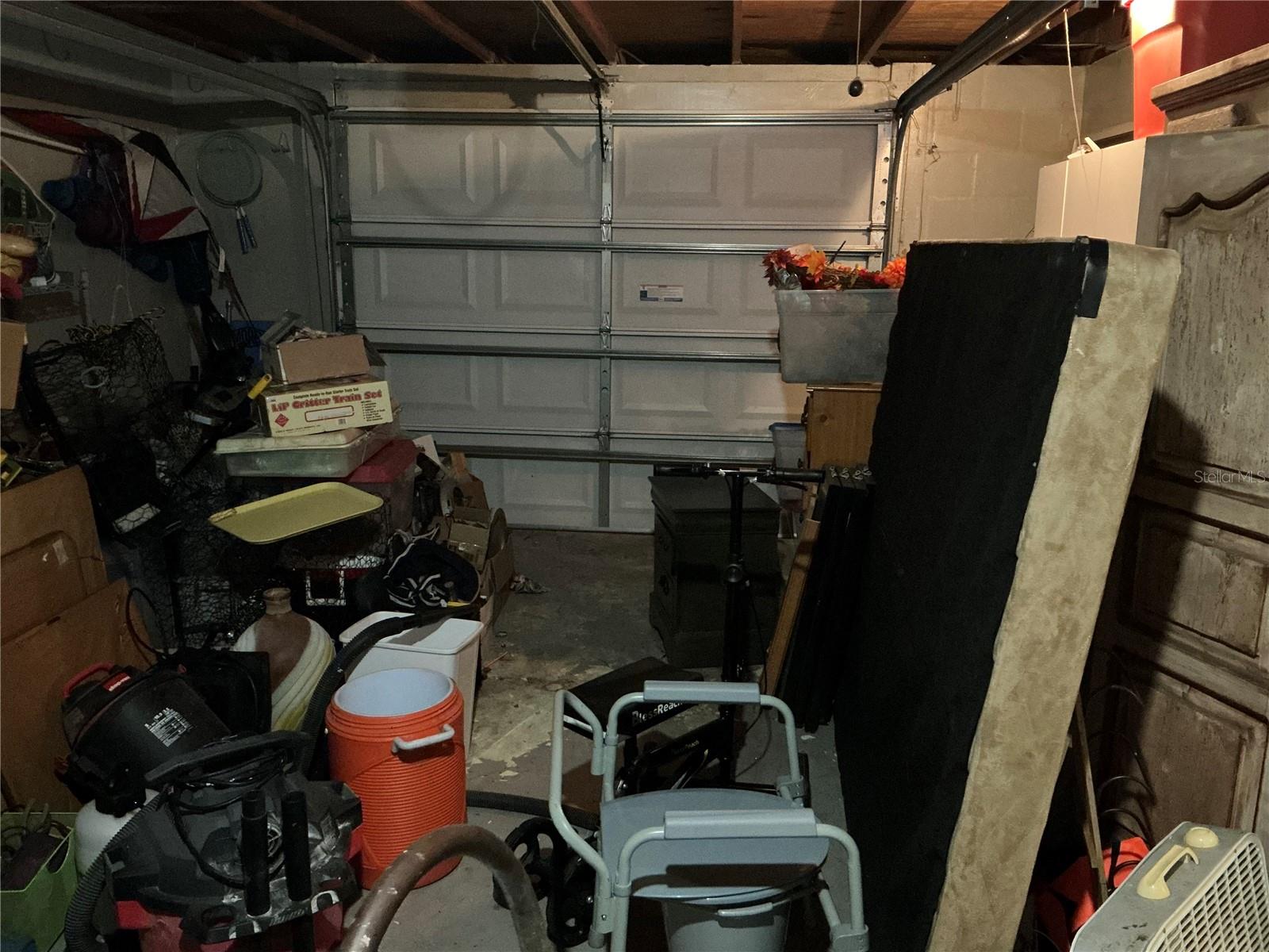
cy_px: 476
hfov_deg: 63.4
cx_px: 634
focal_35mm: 28
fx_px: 1026
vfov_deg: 49.7
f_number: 1.8
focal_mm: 3
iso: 500
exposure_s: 1/15
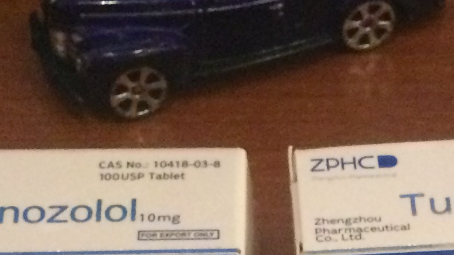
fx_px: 1601
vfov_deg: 8.3
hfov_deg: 15.7
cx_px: 504
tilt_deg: -59.5
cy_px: 618
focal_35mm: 133
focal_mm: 4.15
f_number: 2.2
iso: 320
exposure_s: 1/25
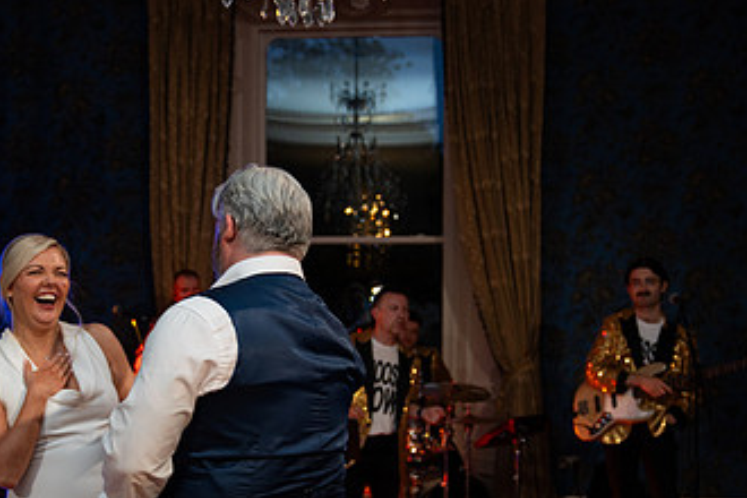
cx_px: 251
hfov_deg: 34.2
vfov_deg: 23.2
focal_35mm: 58
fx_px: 1203
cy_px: 363
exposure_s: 1/160
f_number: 2.8
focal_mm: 33
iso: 1250
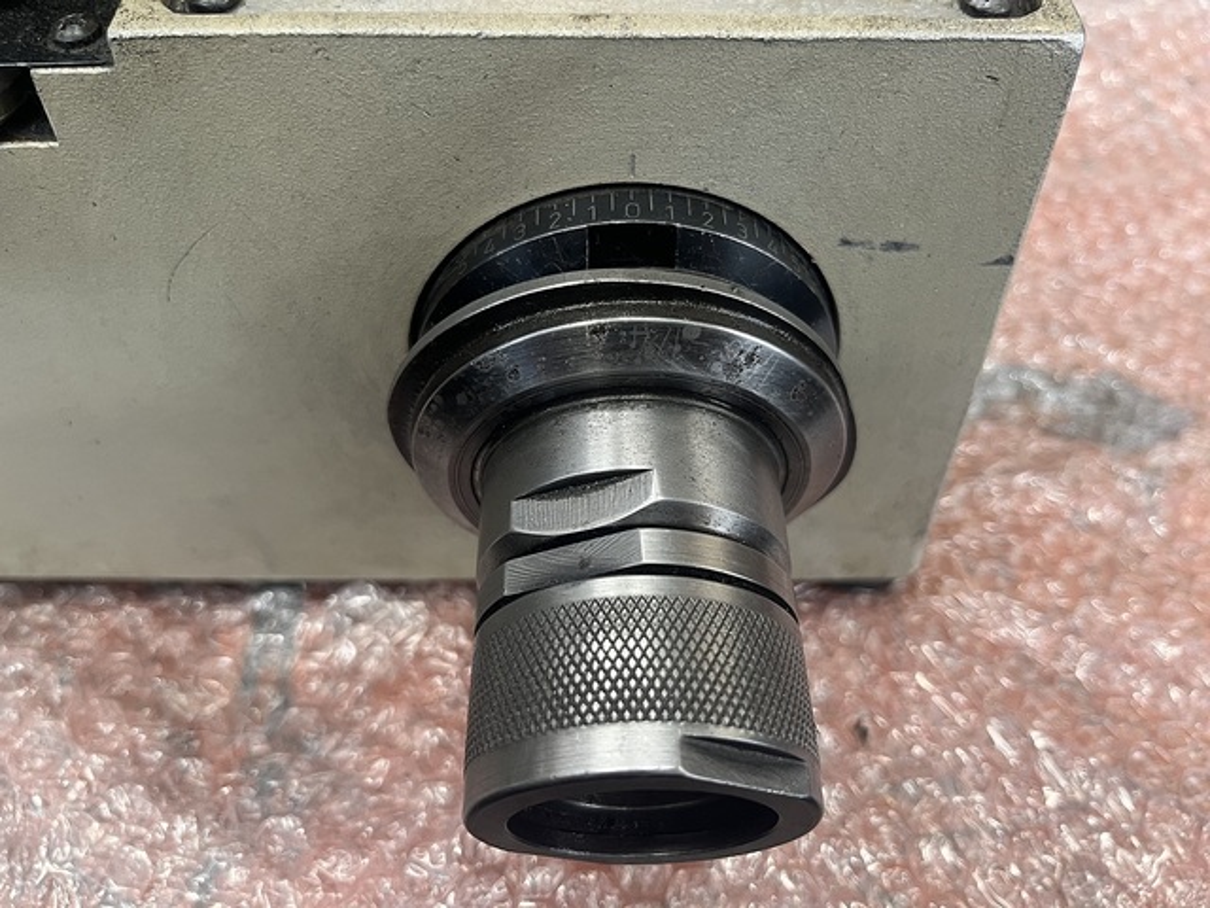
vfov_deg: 53.1
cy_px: 454
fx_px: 909
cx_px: 605
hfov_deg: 67.3
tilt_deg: -56.0
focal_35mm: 26
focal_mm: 5.1
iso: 125
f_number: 1.6
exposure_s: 1/60
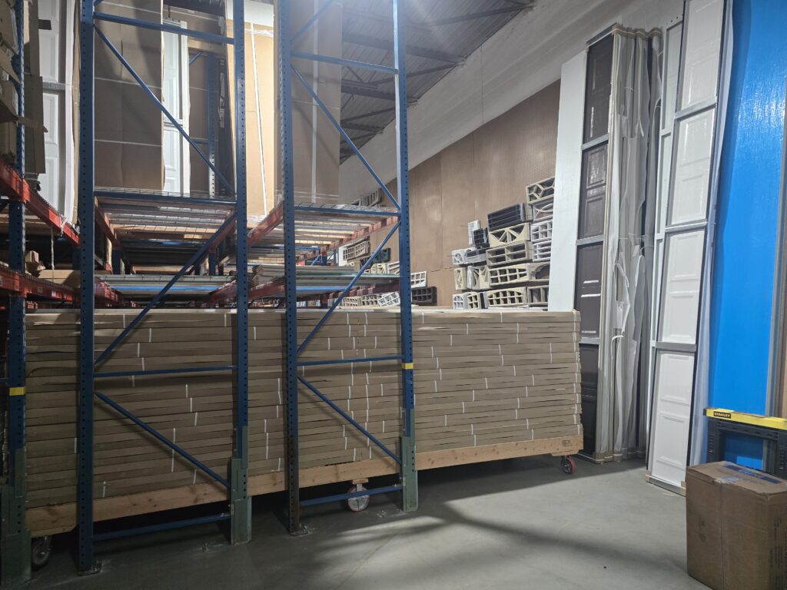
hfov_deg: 73.9
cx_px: 394
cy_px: 295
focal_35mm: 23
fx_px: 523
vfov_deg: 58.9
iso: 800
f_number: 1.7
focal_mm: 6.3
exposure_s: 1/120
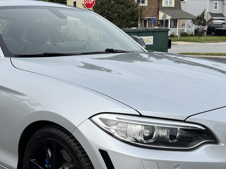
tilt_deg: -14.2
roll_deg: +1.3
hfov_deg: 31.5
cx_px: 79
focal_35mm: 61
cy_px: 131
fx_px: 398
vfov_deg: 23.7
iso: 80
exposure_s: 1/2041
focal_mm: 6.76
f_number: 1.78
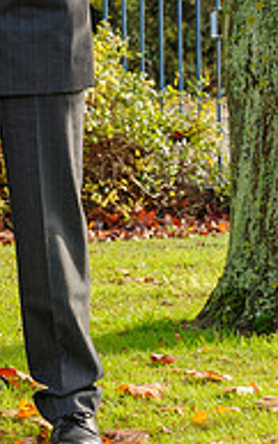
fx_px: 2588
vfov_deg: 9.7
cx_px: -299
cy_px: 28
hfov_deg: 6.0
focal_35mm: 214
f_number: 8
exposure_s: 1/125
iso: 200
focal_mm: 70
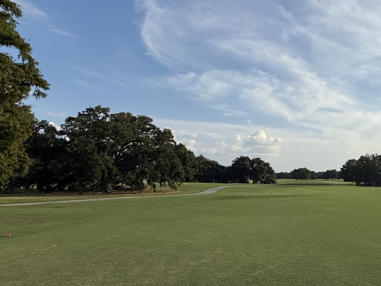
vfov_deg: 48.2
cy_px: 145
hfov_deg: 56.2
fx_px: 319
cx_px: 316
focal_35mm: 29
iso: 50
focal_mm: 2.22
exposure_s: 1/2320
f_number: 2.2
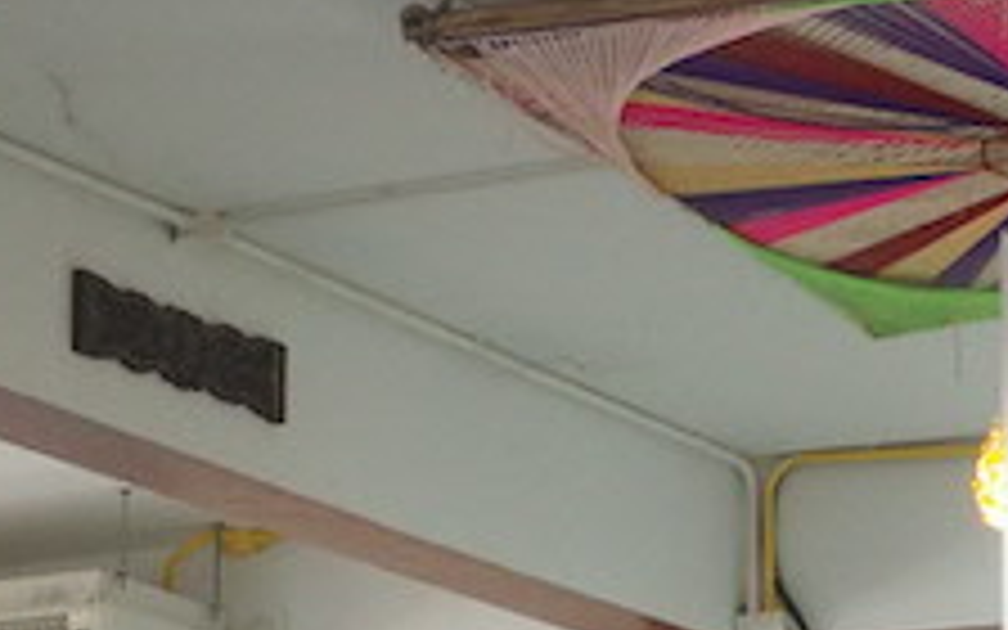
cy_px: 1287
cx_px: -351
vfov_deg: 7.6
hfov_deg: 12.3
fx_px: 4533
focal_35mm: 165
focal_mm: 17
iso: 1250
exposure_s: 1/60
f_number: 5.6
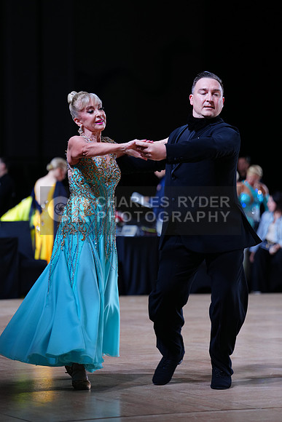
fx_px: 1515
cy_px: 211
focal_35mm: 129
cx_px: 141
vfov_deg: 15.9
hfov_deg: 10.6
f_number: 2.8
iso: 640
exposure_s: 1/500
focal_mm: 129
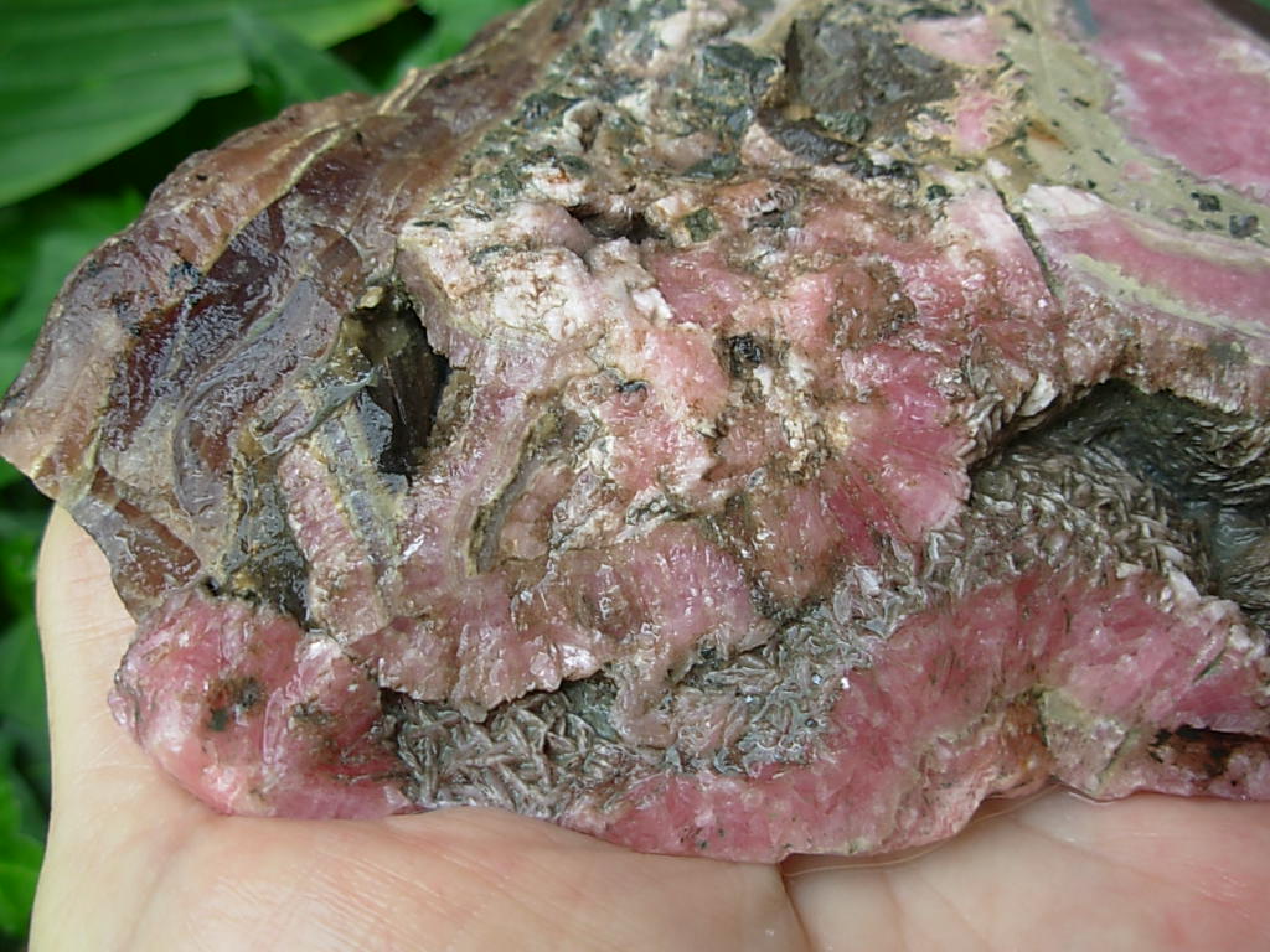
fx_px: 1394
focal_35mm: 38
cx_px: 635
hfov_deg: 49.0
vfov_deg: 37.7
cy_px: 476
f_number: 2.9
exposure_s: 1/65.9
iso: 50
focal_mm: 6.3
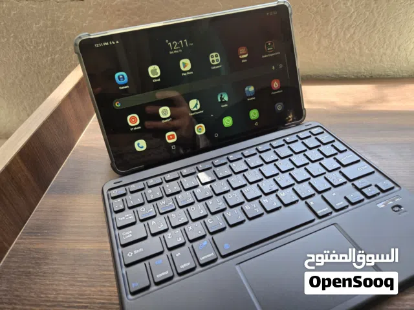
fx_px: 275
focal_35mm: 23
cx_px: 207
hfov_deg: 73.9
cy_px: 155
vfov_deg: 58.9
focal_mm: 5.4
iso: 125
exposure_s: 1/180
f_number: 1.8
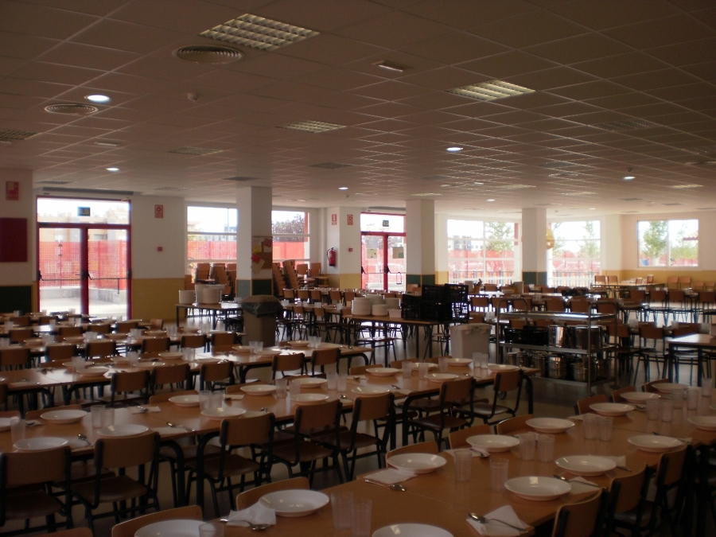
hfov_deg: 51.4
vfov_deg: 39.7
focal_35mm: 36
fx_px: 745
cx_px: 358
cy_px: 268
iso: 100
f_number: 3.1
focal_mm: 6.3
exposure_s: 1/160
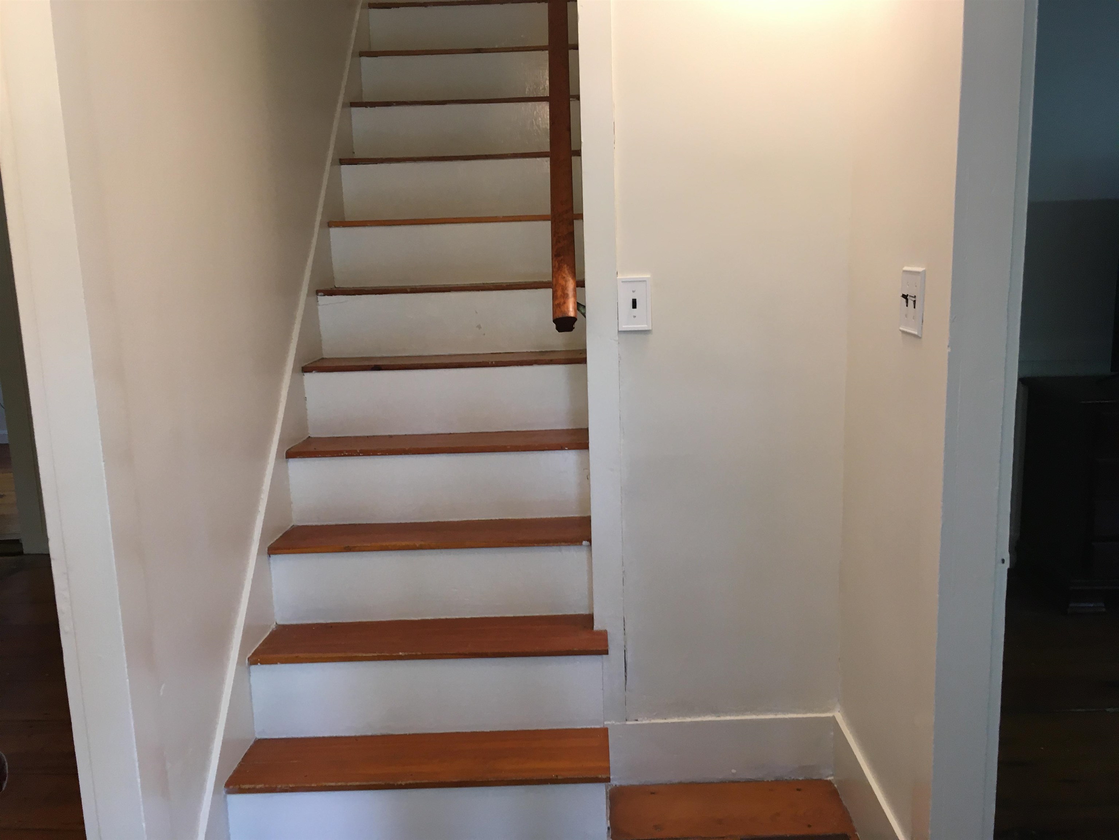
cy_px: 420
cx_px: 560
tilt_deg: -10.3
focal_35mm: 29
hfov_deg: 61.7
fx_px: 937
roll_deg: +1.1
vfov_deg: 48.2
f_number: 2.2
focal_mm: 4.15
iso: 64
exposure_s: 1/30
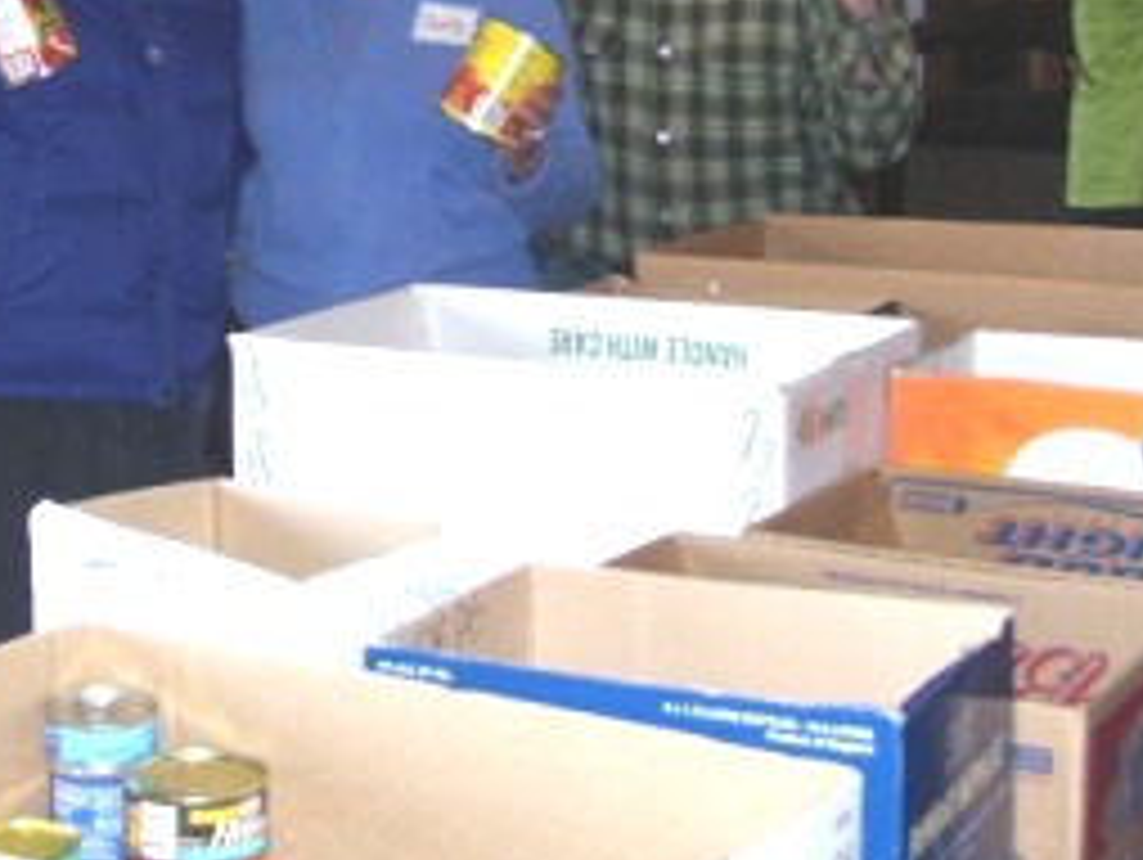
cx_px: 369
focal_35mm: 81
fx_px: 2677
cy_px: 162
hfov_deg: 24.0
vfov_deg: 18.1
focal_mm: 7.6
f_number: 3
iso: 125
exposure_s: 1/60
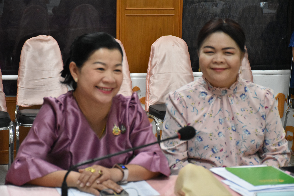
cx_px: 147
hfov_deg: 20.6
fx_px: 808
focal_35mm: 99
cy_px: 98
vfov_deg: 13.8
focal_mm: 66
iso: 3200
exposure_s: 1/200
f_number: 5
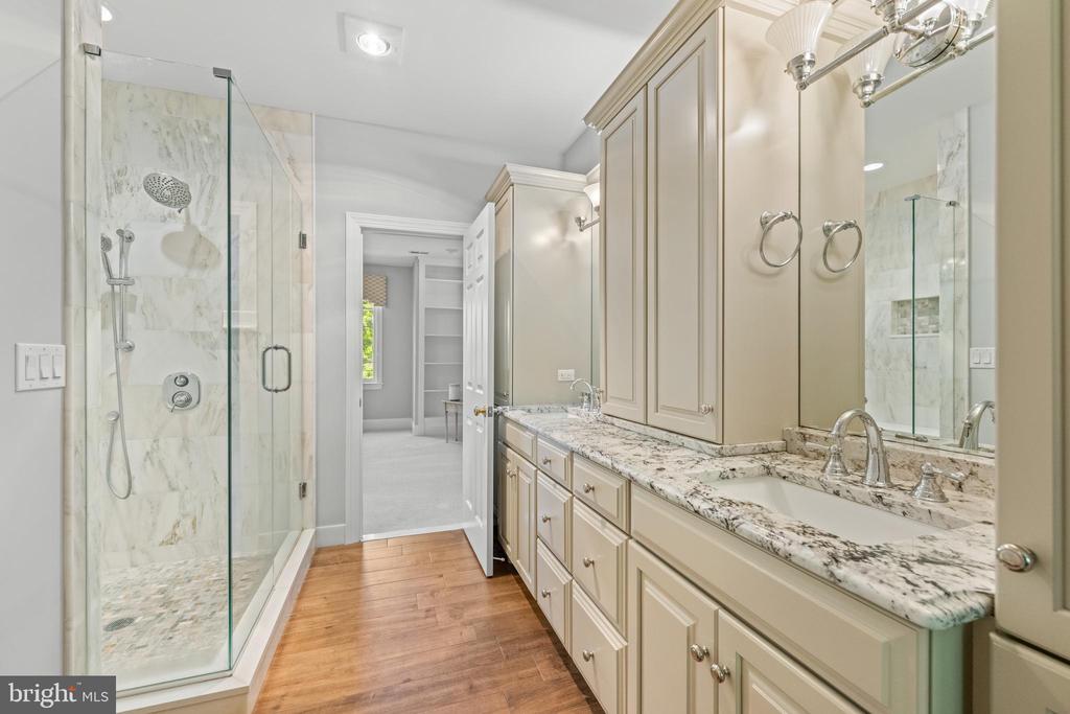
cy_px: 357
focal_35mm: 14
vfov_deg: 81.2
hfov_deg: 104.2
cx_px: 535
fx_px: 416
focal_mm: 14
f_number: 7.1
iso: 1250
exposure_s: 1/25
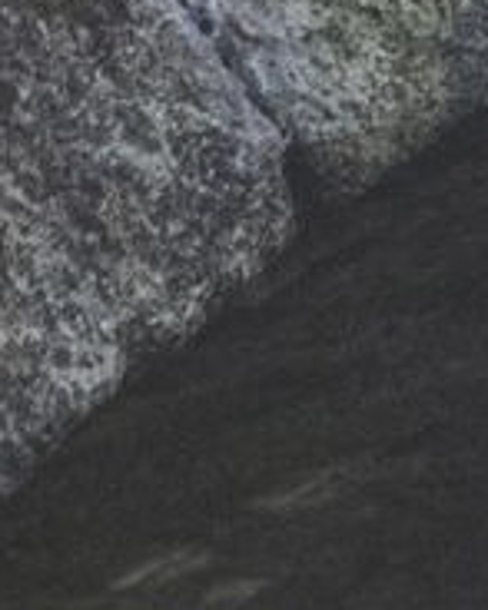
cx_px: 1773
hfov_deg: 4.0
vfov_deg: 5.1
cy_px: 1455
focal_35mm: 368
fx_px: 6649
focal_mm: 30
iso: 3200
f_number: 3.5
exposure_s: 1/160
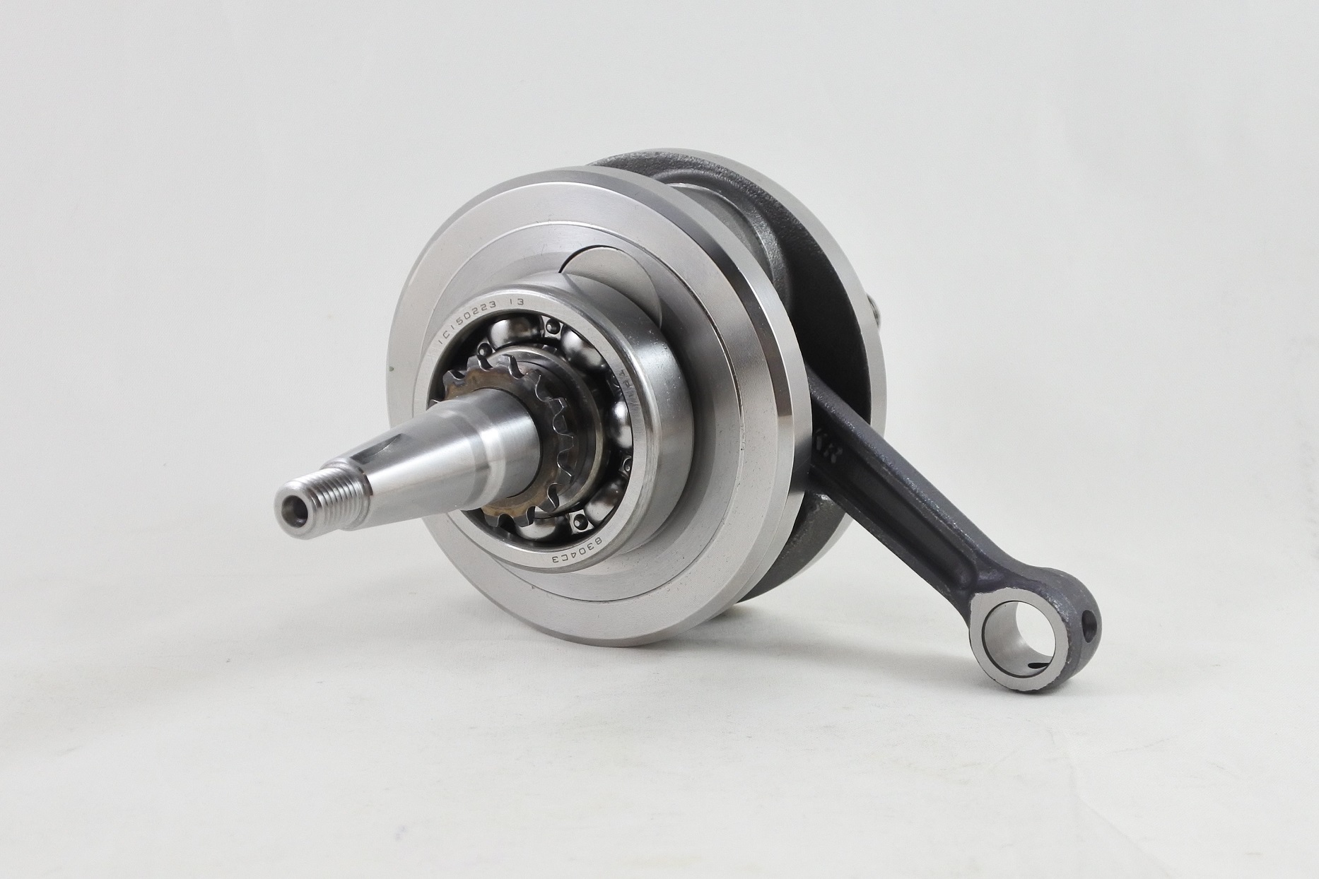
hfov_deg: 41.9
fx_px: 1722
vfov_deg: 28.6
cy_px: 440
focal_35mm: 47
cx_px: 660
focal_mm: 17.6
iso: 500
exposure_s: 1/125
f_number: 4.5
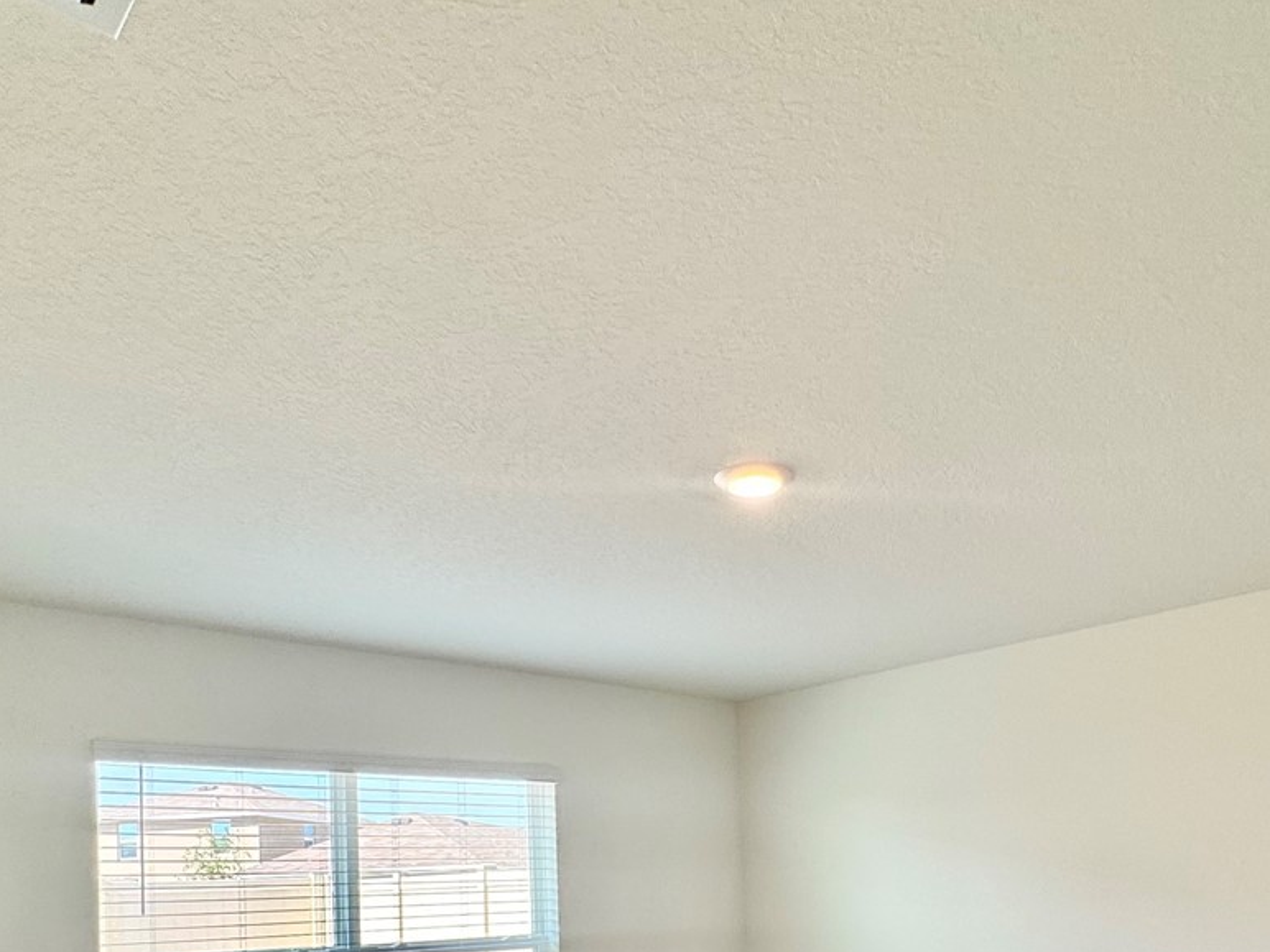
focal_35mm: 29
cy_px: 853
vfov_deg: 44.0
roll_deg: +2.2
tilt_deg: +1.8
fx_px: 1064
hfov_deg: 61.3
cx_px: 734
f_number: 2.2
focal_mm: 2.22
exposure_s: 1/120
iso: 64
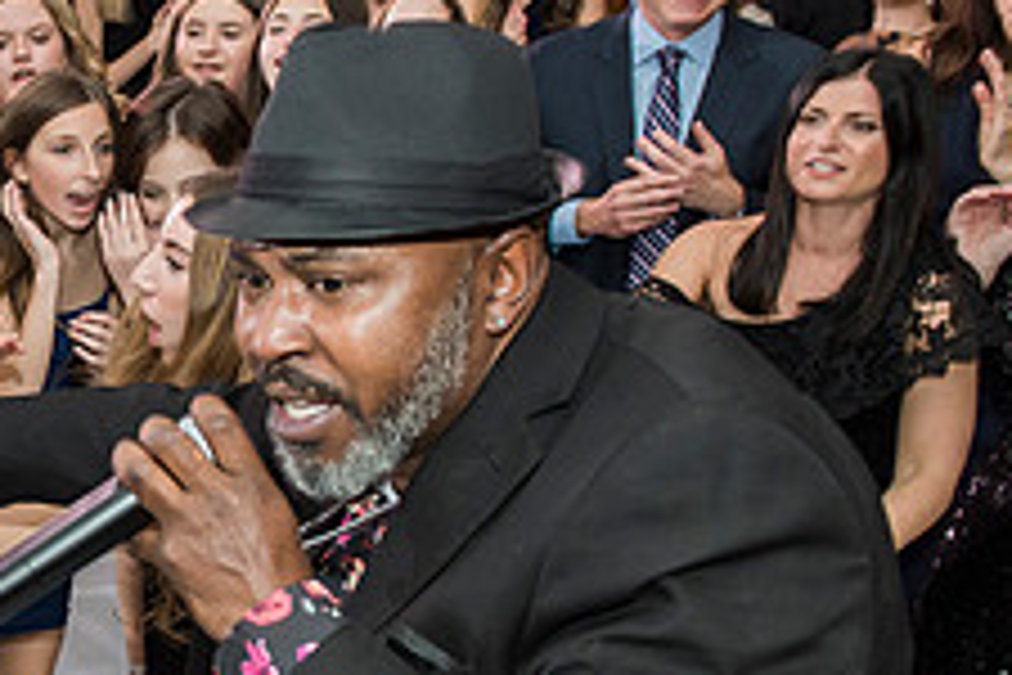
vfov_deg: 21.9
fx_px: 1743
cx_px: -153
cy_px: 389
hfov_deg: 28.7
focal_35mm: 62
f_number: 4
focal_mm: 24
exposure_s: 1/100
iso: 1000
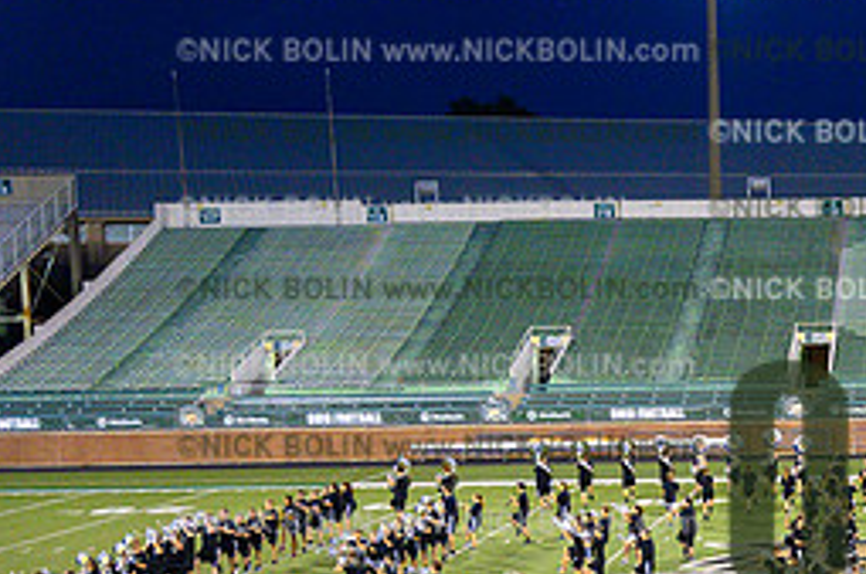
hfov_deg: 23.2
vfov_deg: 16.4
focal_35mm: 82
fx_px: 1969
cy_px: 523
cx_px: 968
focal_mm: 36
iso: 4000
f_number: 4
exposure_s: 1/1000
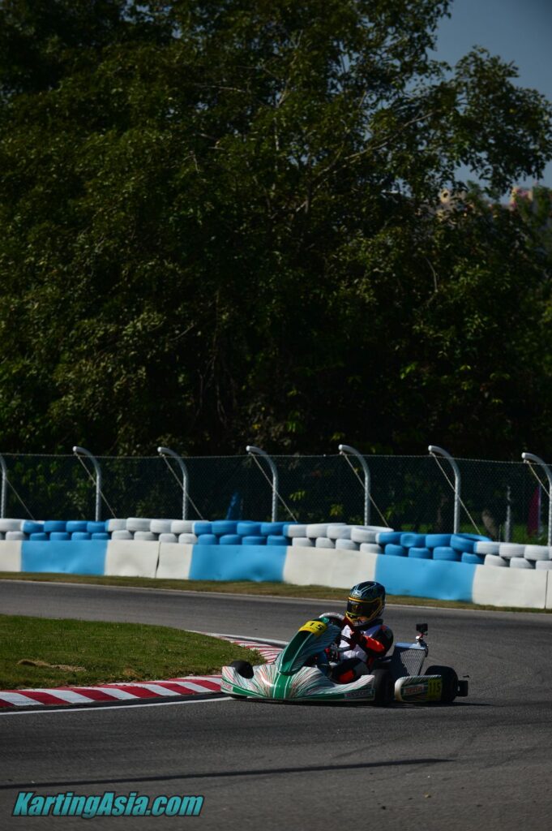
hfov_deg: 6.9
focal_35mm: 200
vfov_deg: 10.3
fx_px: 4607
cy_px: 416
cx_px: 276
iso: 100
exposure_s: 1/2000
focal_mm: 200
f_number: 3.5
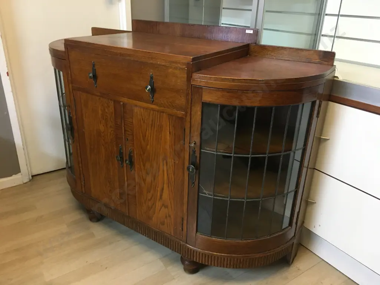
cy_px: 142
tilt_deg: -21.7
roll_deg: -2.1
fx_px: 318
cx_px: 190
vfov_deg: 48.2
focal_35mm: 29
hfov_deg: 61.7
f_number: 2.2
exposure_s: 1/33
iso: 200
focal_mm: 4.15
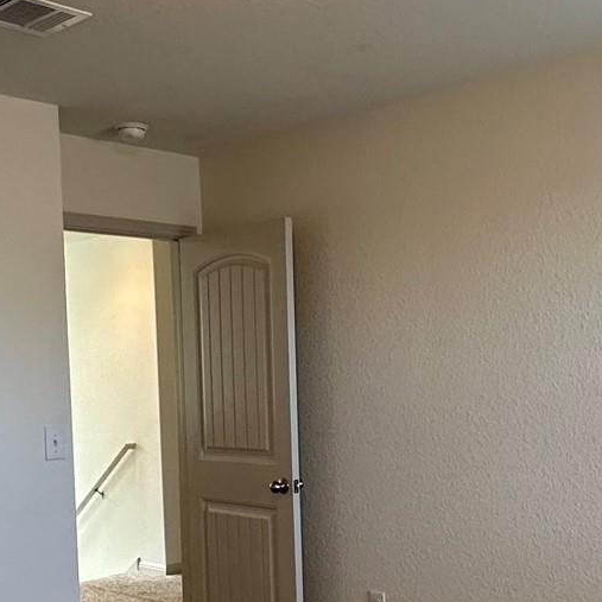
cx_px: 347
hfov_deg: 34.0
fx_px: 984
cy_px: 405
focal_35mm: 50
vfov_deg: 33.7
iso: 250
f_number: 2.2
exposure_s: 1/120
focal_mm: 2.22
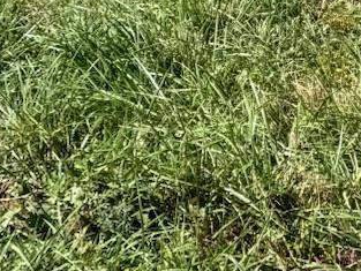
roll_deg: -1.3
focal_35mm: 157
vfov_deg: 8.6
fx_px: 1638
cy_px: -393
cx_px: -249
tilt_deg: -2.7
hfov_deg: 11.8
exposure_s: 1/3584
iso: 80
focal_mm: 6.76
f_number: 1.78
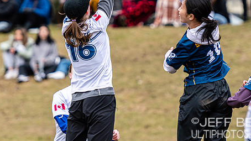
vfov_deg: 2.5
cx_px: 134
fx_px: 3273
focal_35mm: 492
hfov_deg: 4.4
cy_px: 31
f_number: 3.2
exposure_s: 1/1000
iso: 250
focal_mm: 175
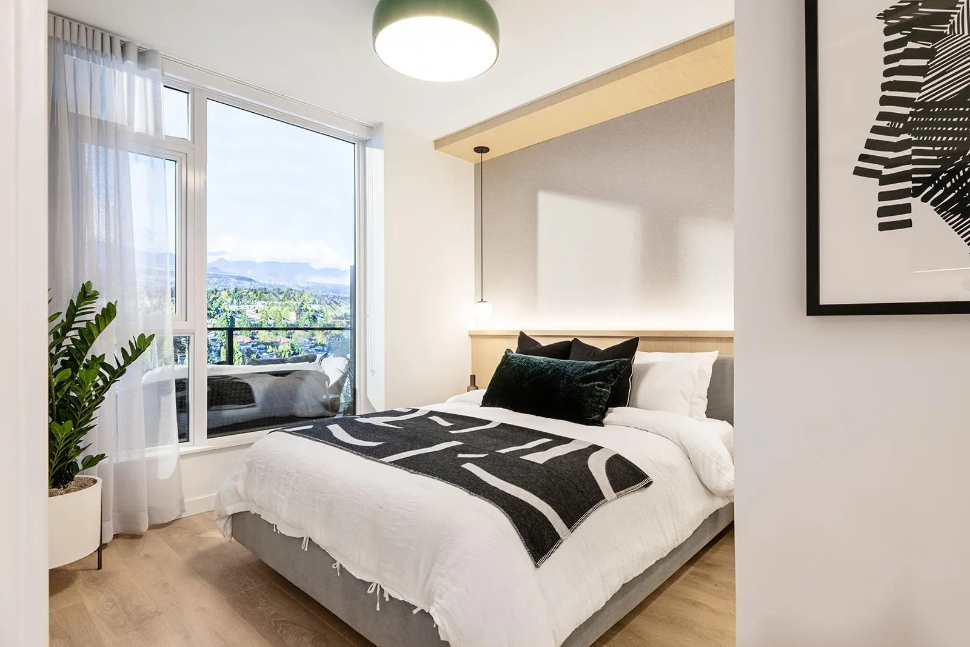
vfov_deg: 64.6
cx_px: 485
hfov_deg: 86.9
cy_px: 324
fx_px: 512
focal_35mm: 19
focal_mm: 19
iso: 640
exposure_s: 1/2.5
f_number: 22
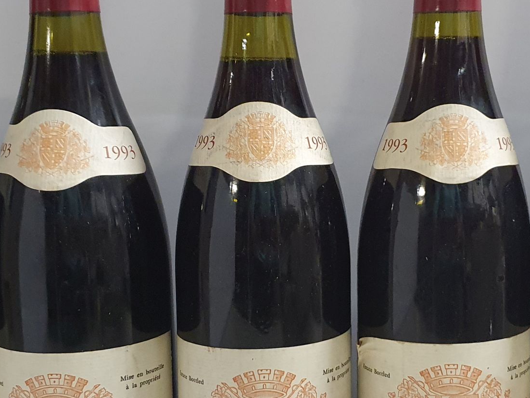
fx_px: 903
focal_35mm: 59
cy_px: 234
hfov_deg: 32.5
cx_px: 340
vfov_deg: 24.8
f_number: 1.5
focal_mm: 4.32
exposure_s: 1/50
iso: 500
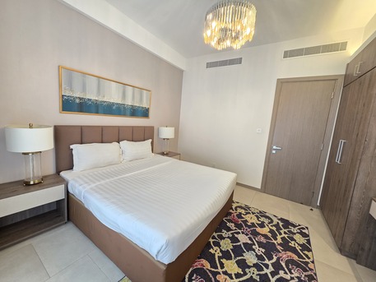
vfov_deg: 89.9
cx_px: 188
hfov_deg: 106.2
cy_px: 141
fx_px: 141
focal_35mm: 13
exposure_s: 1/50
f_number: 1.9
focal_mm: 2.2
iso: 250
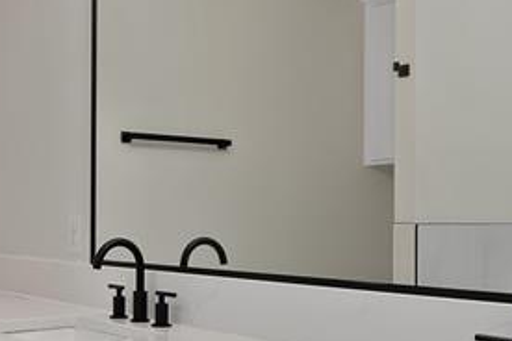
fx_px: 739
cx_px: 178
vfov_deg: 25.9
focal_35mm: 52
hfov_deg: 37.8
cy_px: 211
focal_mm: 14
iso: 640
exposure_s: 1/10
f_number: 9
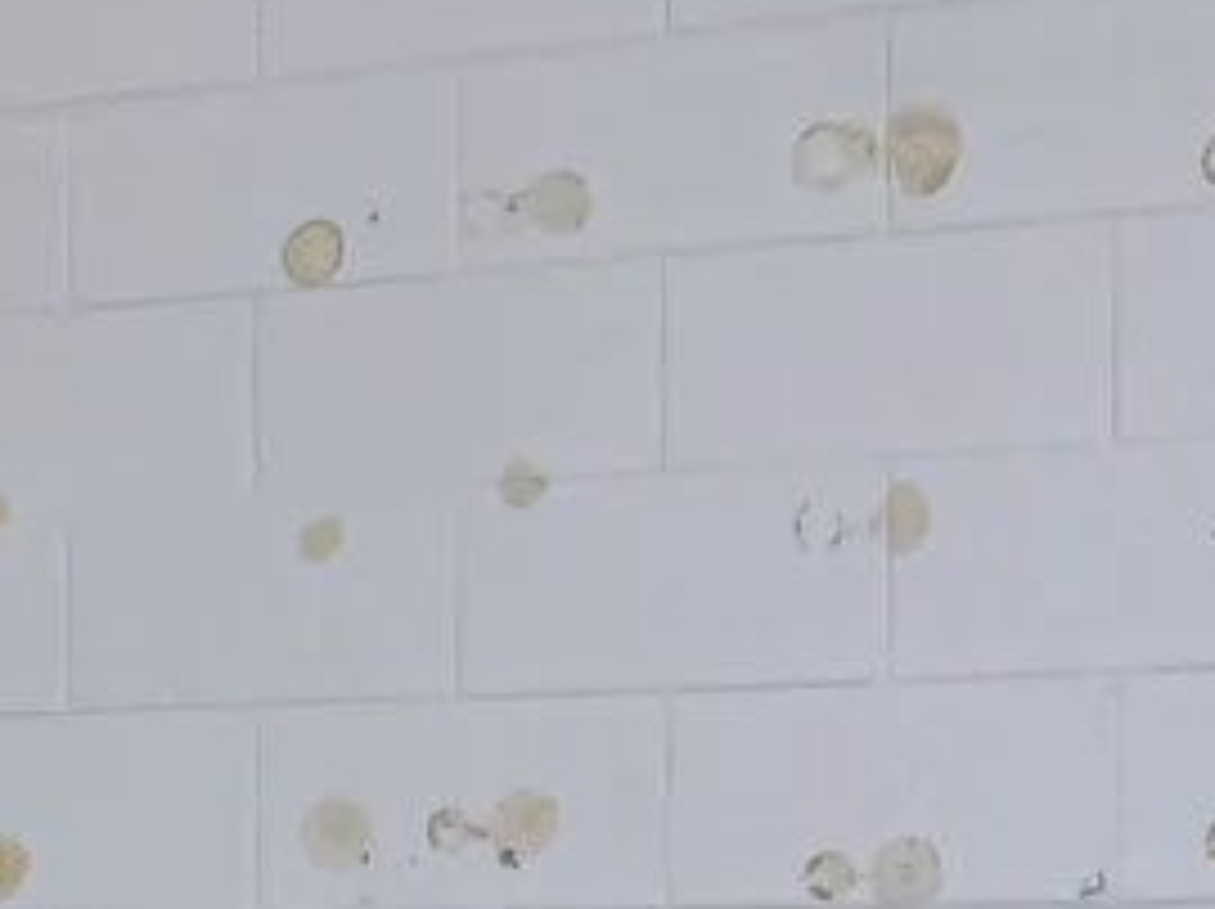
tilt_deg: -0.1
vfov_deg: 9.5
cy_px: 1046
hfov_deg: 11.8
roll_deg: -0.2
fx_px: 5401
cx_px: -1010
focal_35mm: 154
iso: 500
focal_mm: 4.25
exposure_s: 1/30
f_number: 1.8
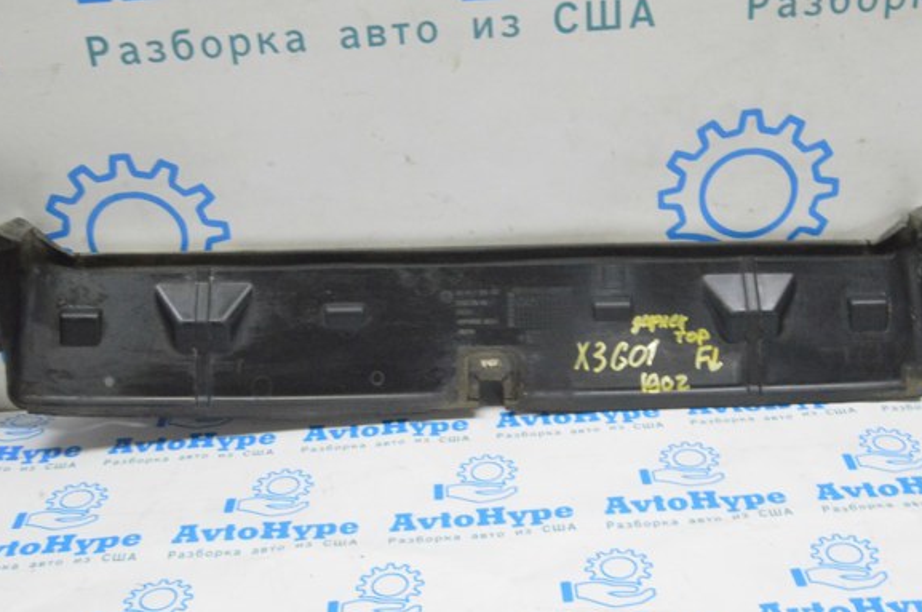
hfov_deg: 38.5
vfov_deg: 26.1
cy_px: 287
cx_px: 502
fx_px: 1319
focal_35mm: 52
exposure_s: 1/15
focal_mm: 31
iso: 6400
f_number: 20
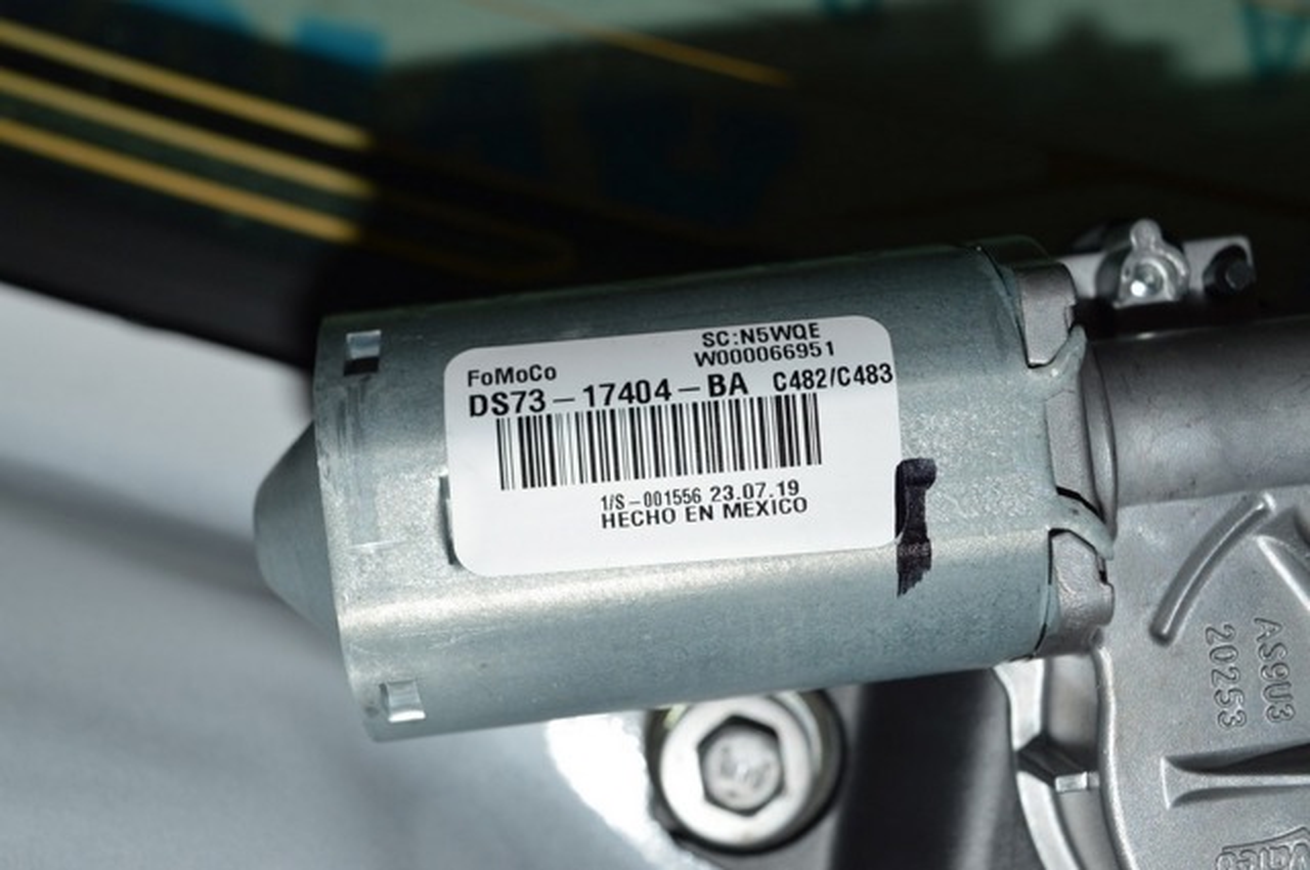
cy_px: 435
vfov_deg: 26.4
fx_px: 1853
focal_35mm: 51
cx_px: 655
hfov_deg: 38.9
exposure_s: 1/60
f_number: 8
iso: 100
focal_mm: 34
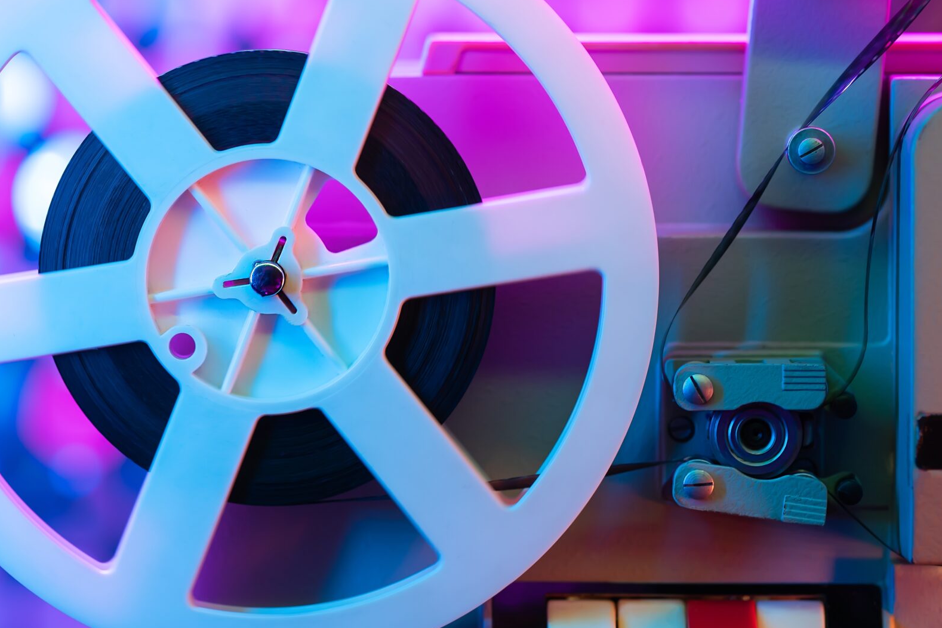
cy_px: 243
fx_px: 5730
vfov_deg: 6.3
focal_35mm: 219
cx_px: 494
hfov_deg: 9.4
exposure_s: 1/160
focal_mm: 135
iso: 320
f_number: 2.5
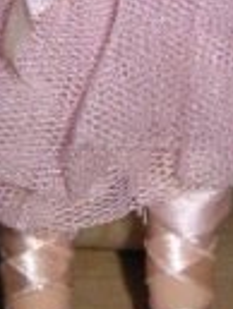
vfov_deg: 11.8
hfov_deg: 9.1
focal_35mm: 163
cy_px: -79
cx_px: 94
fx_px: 1460
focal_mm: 7.8
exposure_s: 1/45
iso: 160
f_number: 8
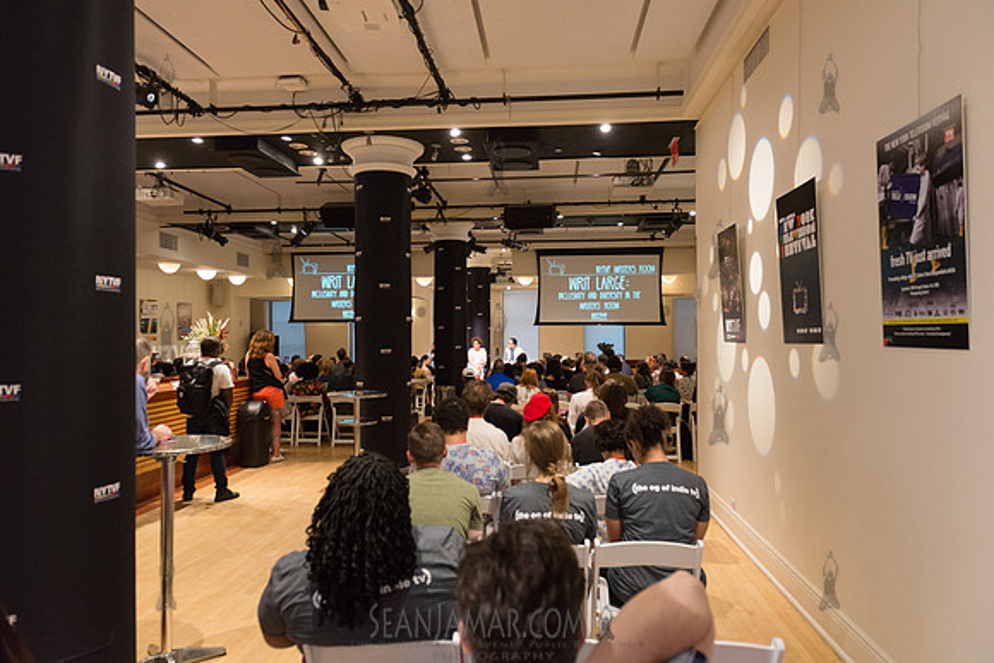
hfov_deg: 73.7
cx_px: 497
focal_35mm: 24
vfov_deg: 53.2
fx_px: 663
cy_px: 332
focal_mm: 24
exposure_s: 1/160
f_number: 4
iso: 2500
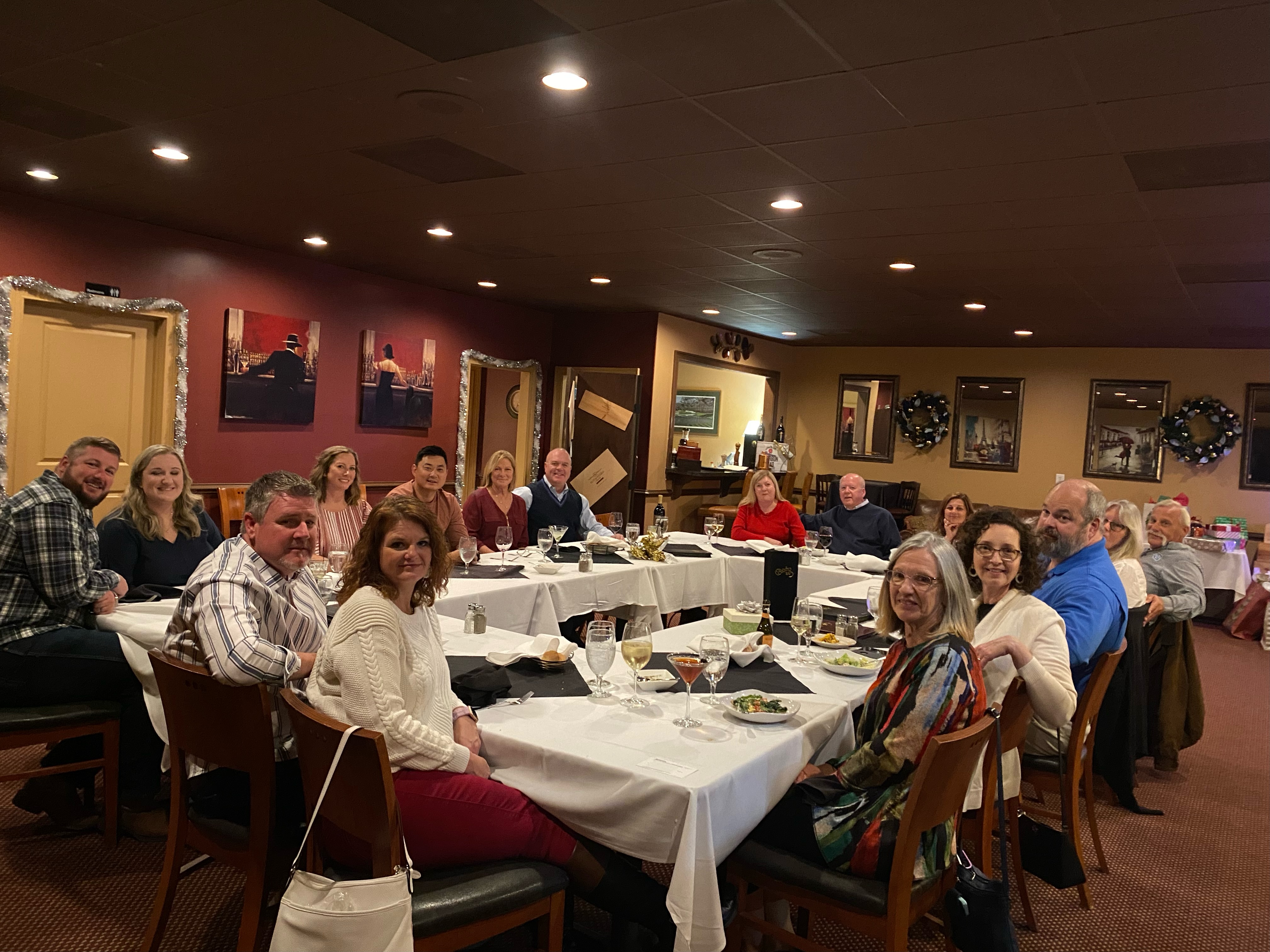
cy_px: 476
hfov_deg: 67.3
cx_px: 635
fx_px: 954
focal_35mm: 26
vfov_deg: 53.1
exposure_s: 1/24
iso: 800
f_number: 1.8
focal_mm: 4.25
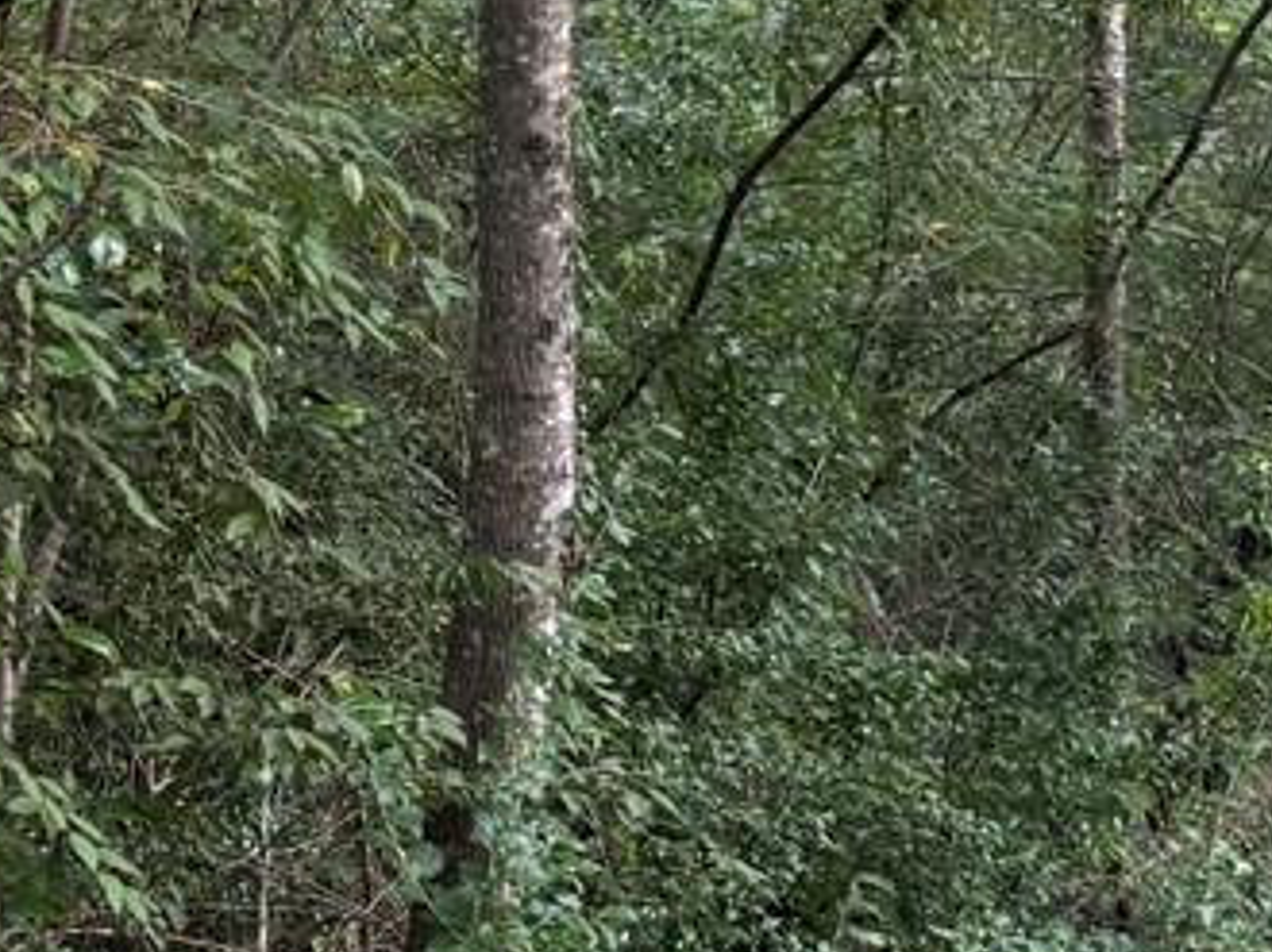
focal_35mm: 149
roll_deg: +0.4
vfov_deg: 9.9
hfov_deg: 13.1
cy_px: 266
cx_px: 66
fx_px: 5471
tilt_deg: -4.8
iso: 80
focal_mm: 6.76
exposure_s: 1/121
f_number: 1.78
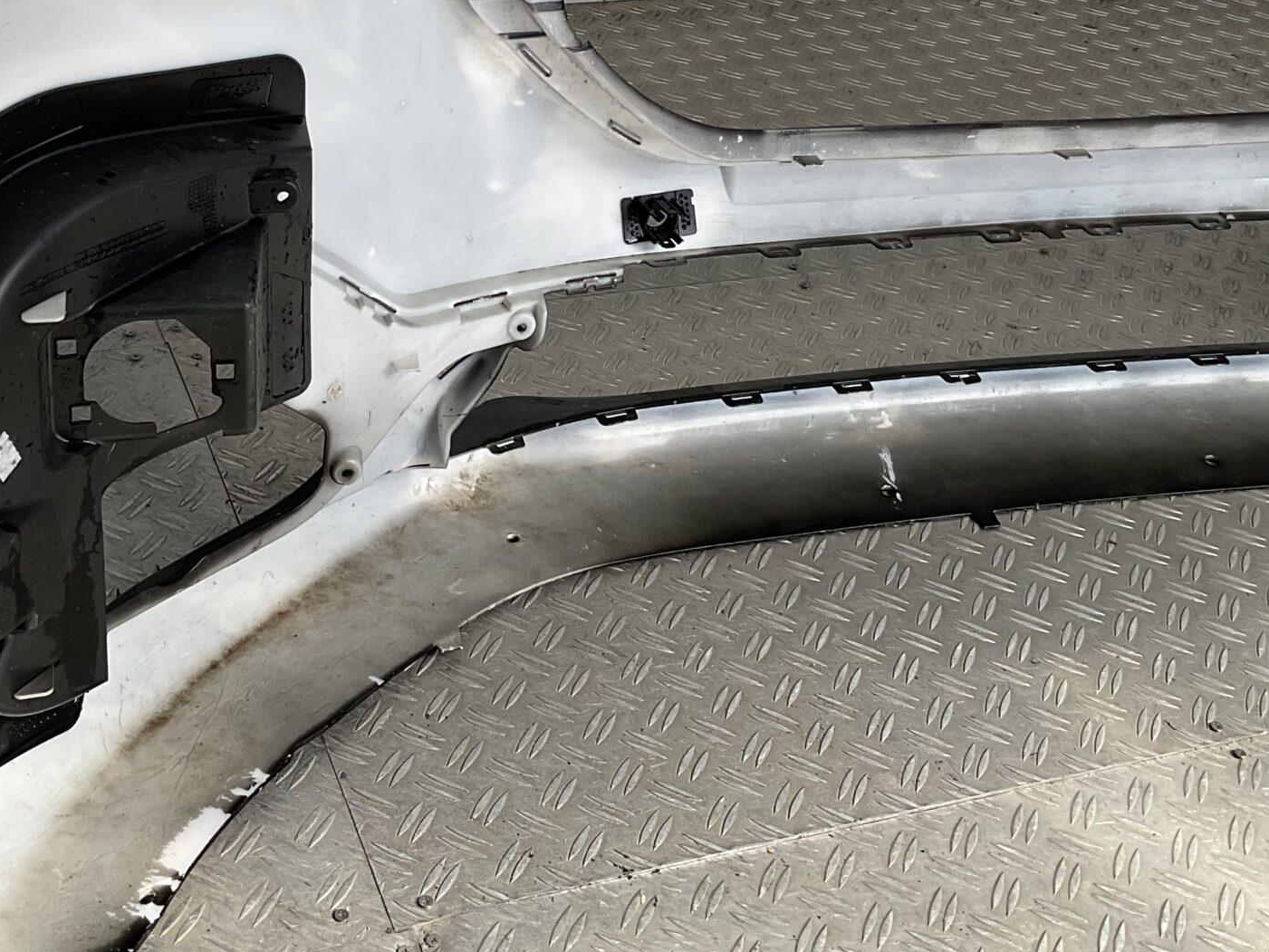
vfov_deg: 27.3
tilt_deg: -31.3
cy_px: 274
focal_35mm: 53
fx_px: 1943
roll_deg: -9.3
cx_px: 553
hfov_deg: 36.1
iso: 16
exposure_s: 1/482
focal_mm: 3
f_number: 1.8
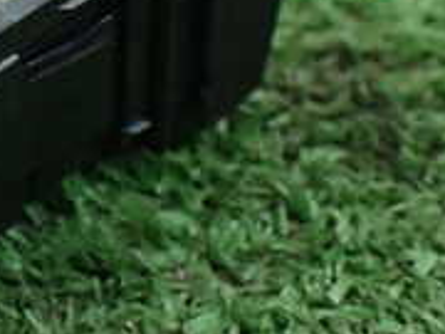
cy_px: 25
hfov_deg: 18.5
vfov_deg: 14.6
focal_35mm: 100
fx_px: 1286
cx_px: -106
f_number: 2.3
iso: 800
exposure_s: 1/40
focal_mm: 5.4
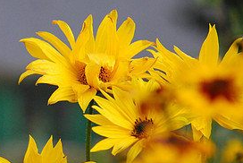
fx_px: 2913
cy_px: 116
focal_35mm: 431
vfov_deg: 3.2
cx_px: -7
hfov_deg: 4.8
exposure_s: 1/250
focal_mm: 135
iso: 800
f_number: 5.6
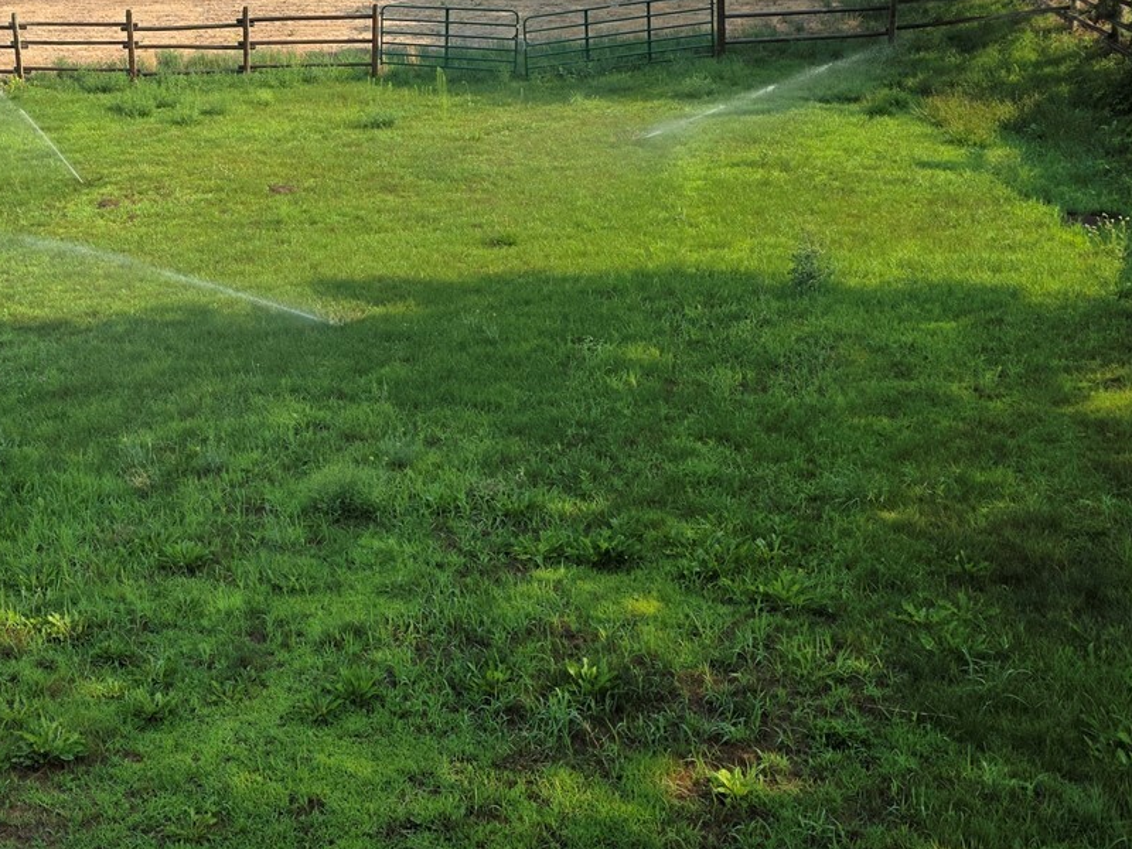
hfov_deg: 39.0
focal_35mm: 46
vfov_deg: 31.3
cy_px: 280
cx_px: 164
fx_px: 1504
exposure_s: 1/2993
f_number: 1.7
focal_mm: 6.25
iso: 80
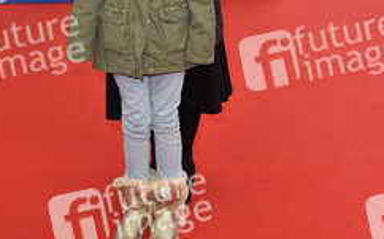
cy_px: -25
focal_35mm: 64
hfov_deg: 32.0
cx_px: 176
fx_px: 669
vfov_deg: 19.4
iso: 640
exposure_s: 1/250
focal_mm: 38
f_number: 5.6
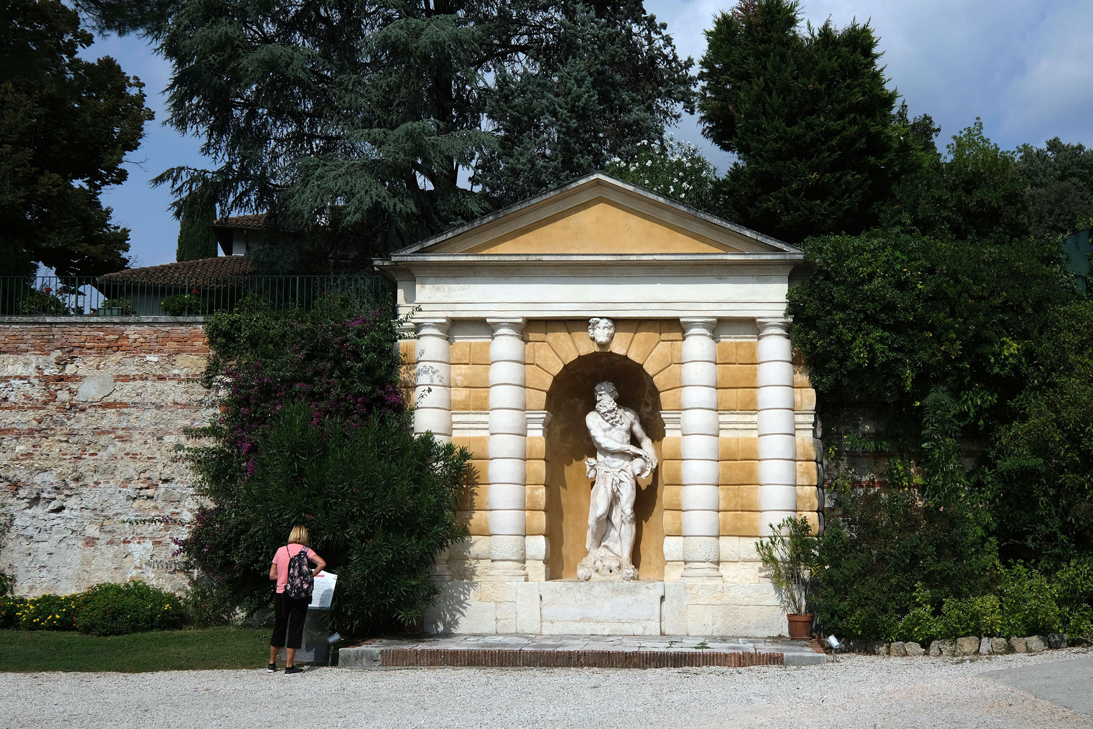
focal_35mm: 36
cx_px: 546
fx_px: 1093
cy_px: 364
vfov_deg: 36.9
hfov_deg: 53.1
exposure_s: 1/1700
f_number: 8
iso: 200
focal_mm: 24
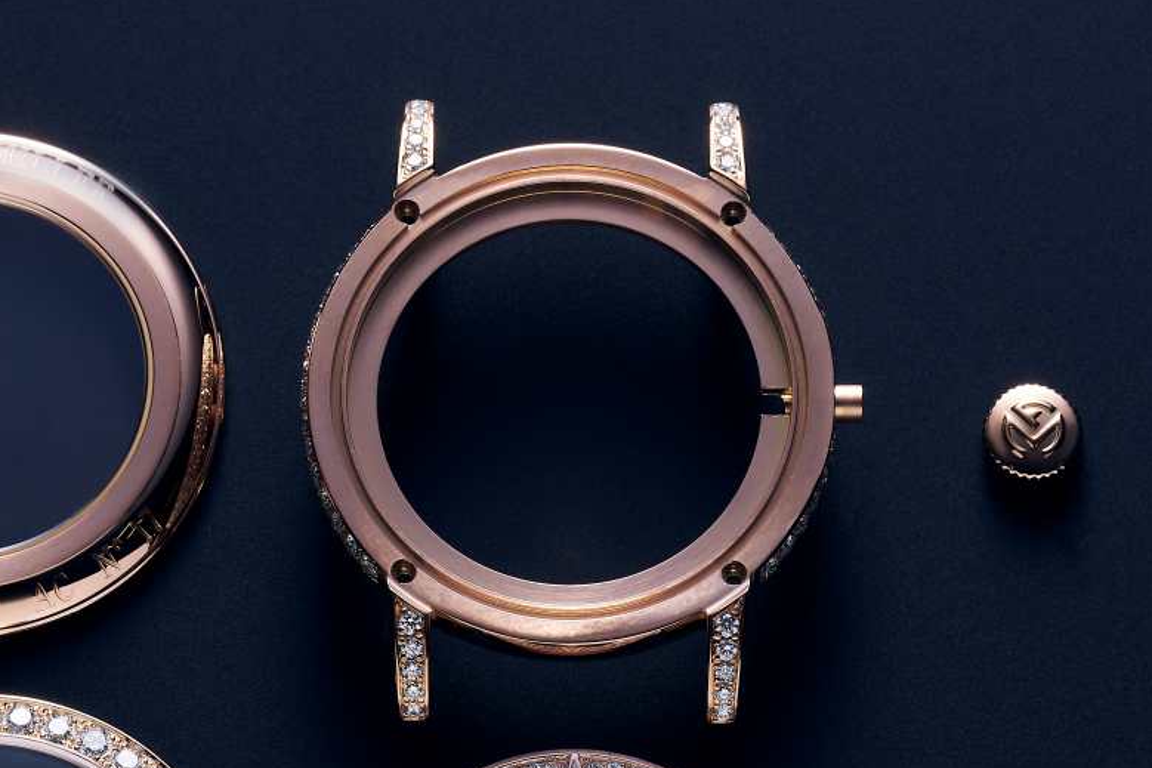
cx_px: 568
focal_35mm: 231
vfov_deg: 5.9
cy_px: 920
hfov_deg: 8.9
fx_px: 7390
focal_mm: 90
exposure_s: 1/160
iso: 100
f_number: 16
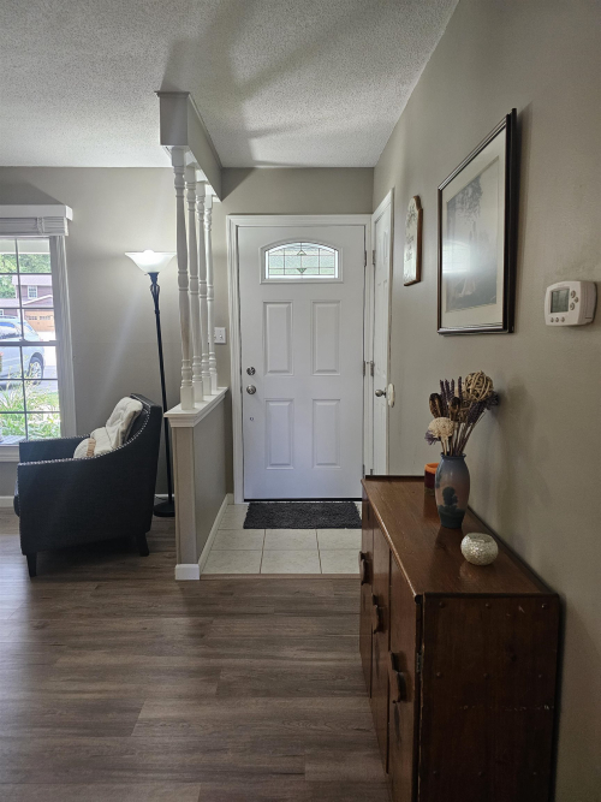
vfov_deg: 73.9
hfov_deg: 58.9
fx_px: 533
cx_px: 300
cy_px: 401
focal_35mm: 23
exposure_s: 1/120
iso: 400
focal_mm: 6.3
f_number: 1.7
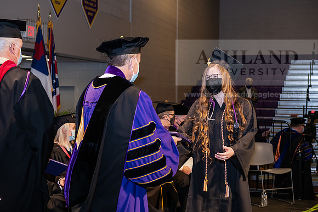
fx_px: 583
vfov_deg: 20.6
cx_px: 159
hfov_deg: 30.5
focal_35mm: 66
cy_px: 106
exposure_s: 1/200
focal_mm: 66
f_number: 6.3
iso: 1600
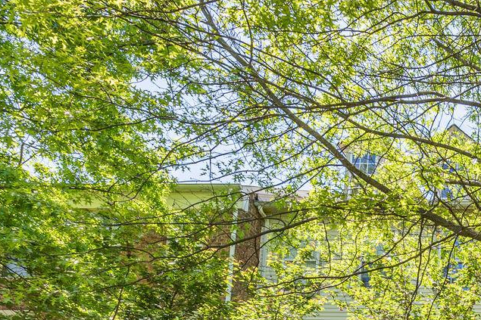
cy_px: 384
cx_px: 633
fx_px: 654
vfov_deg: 24.8
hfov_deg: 31.0
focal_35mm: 49
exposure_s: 1/400
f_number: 8
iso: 200
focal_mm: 18
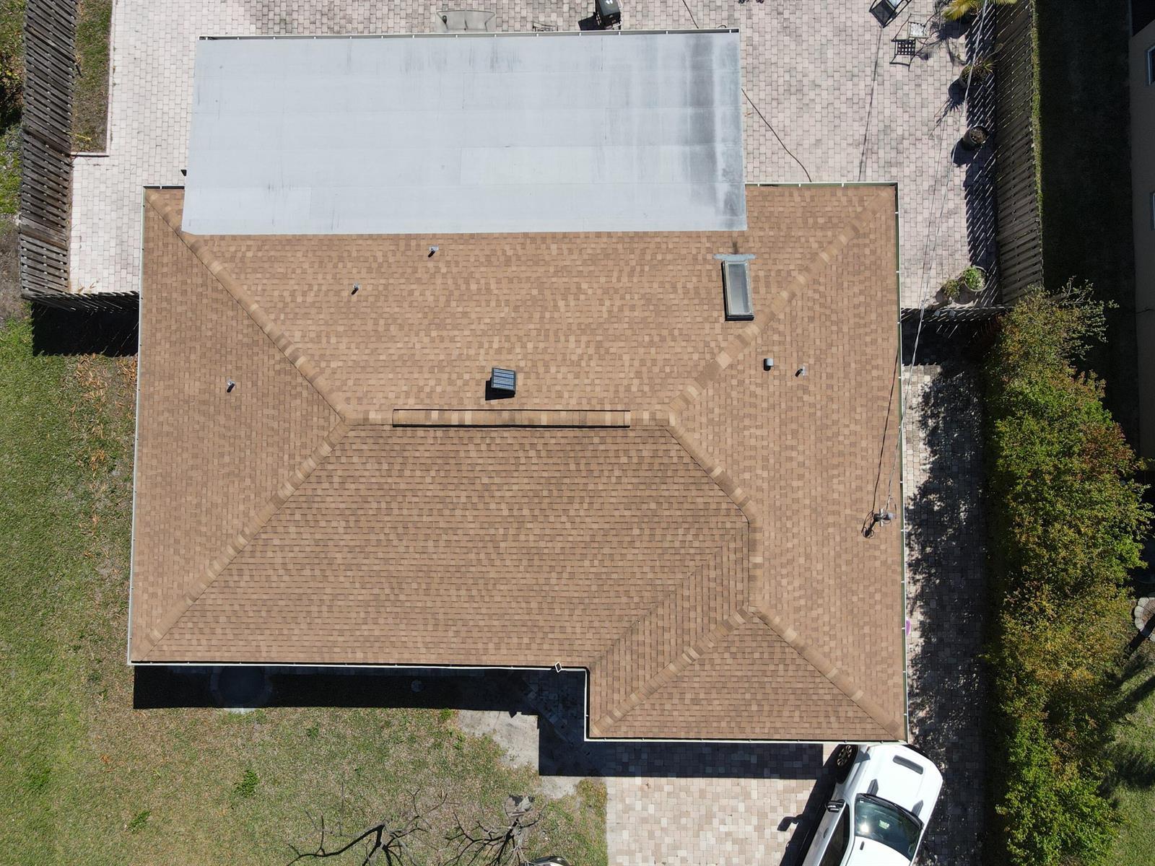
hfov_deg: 71.6
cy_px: 433
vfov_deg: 56.8
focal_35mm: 24
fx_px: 801
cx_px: 578
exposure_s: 1/800
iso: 100
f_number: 2.8
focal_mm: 4.5
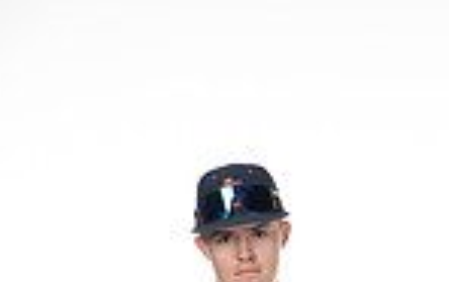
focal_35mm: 158
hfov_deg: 13.2
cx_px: 358
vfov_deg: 7.8
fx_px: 1936
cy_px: 658
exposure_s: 1/250
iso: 400
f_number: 6.3
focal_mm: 51
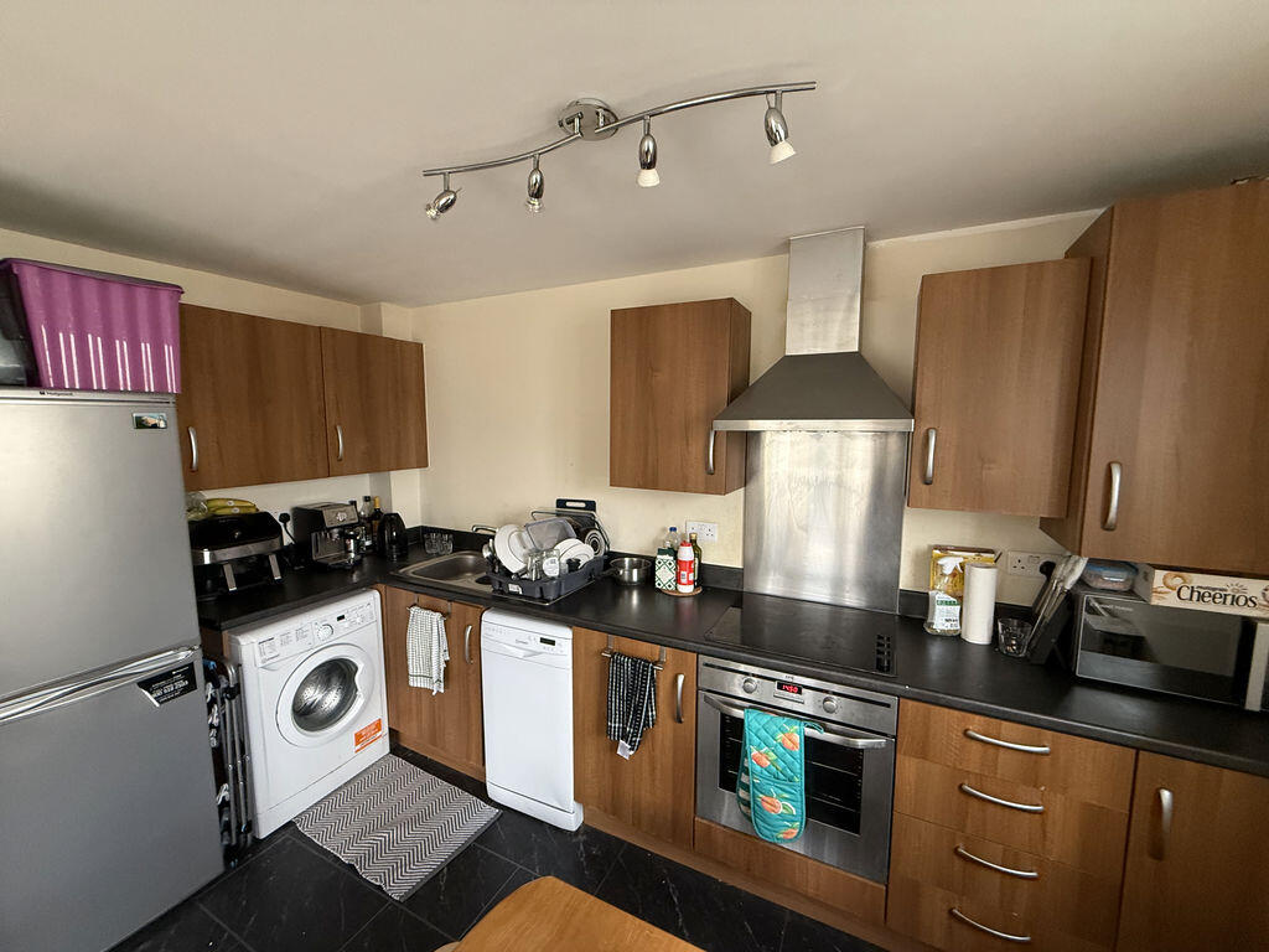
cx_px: 634
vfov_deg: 85.7
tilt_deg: -4.8
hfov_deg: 102.1
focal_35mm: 14
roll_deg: -0.5
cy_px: 476
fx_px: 513
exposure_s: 1/99
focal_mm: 2.22
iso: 320
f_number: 2.2
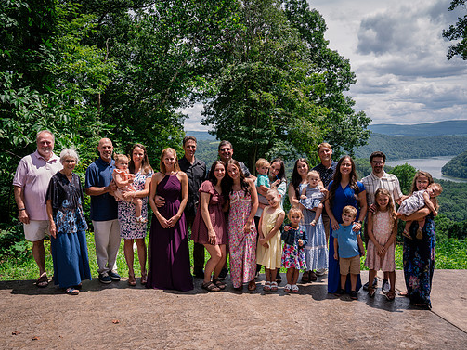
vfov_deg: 49.7
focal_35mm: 28
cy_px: 179
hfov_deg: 63.4
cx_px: 227
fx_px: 378
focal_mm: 25
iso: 200
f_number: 8
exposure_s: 1/250
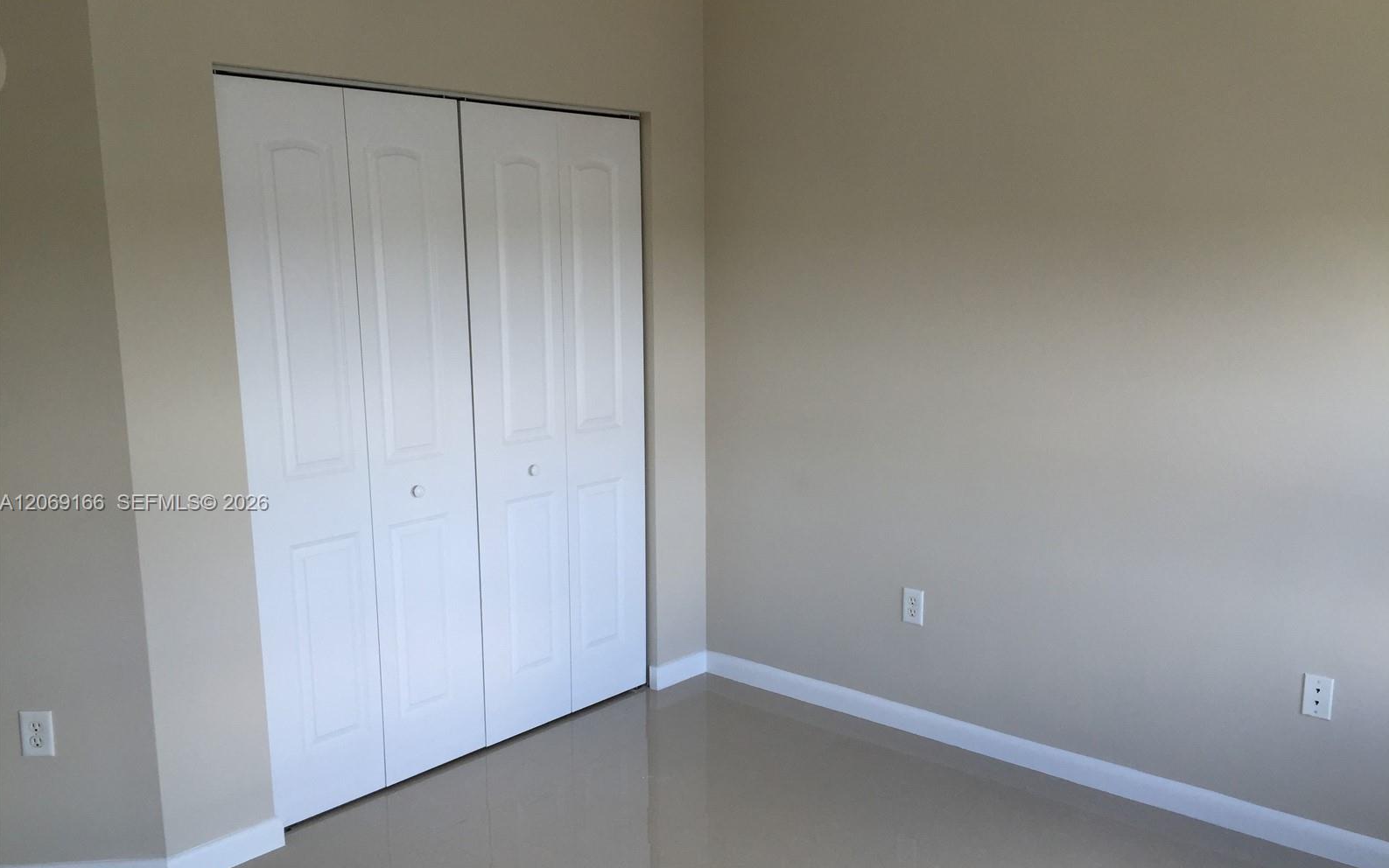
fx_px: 1174
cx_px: 696
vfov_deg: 40.5
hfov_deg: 61.2
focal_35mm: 31
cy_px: 504
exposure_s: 1/120
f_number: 2.2
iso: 50
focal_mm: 4.15
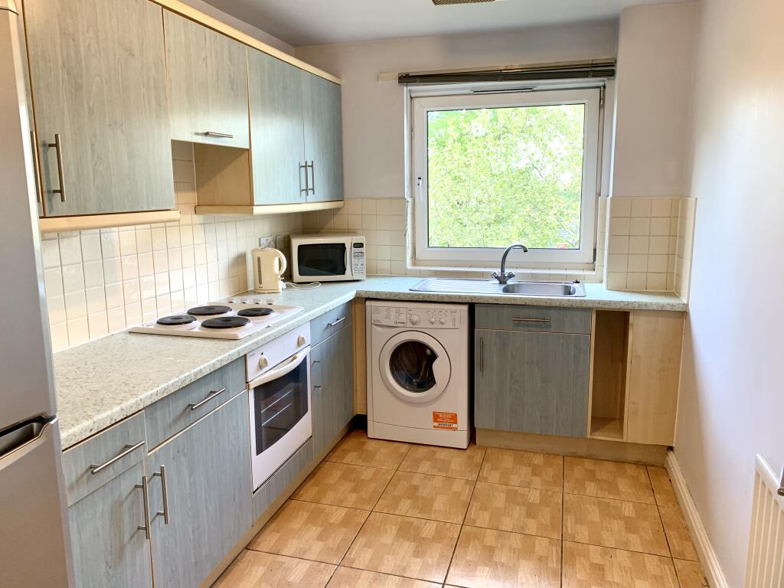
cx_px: 392
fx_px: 589
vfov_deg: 53.1
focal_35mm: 26
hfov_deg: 67.3
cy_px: 294
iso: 100
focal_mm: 4.25
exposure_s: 1/79
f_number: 1.8
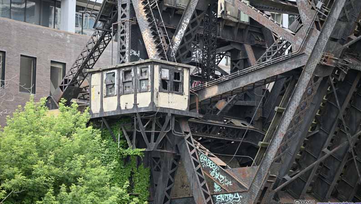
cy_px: 85
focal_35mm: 127
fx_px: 1216
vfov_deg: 9.6
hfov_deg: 16.9
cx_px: 182
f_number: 4
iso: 100
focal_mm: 120
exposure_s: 1/160
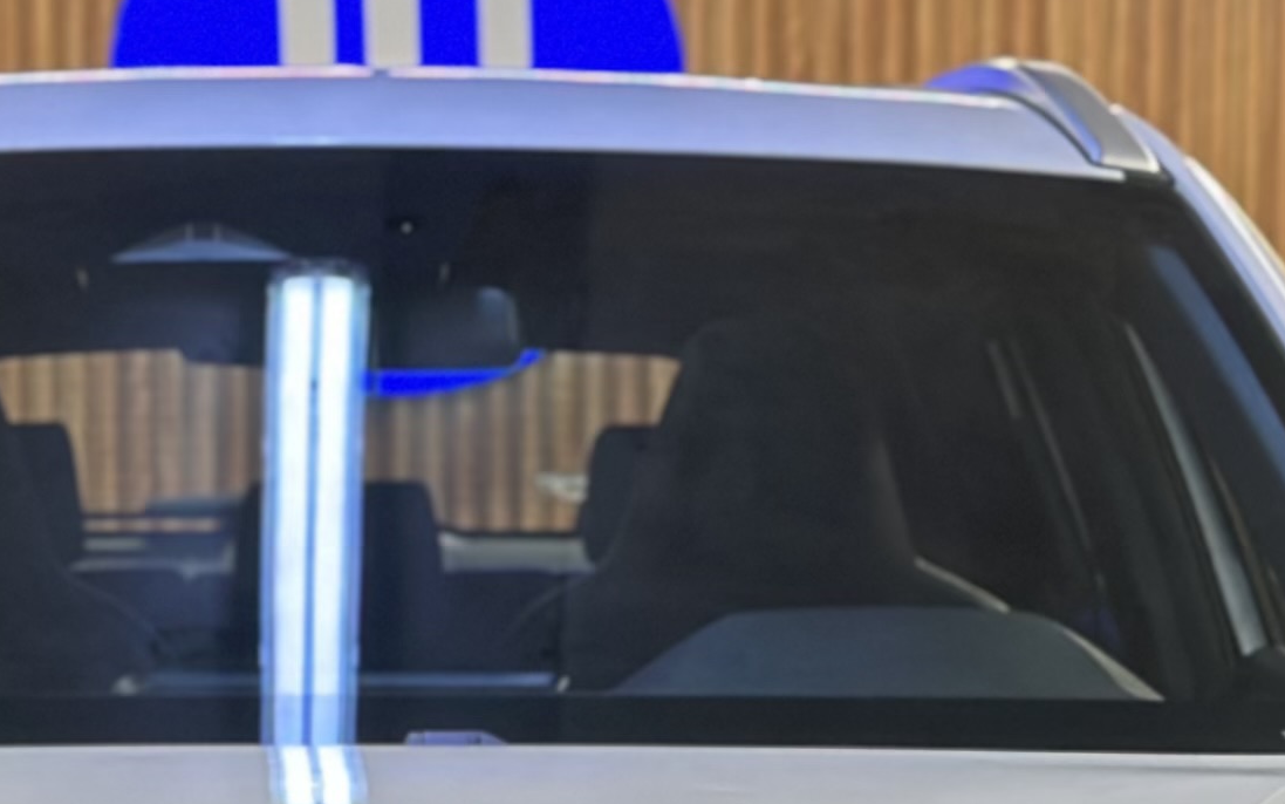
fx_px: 6550
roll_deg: +0.6
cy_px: 1118
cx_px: 408
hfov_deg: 11.2
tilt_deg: -5.3
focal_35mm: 187
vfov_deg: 6.9
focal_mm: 6.86
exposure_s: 1/86
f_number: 1.78
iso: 125
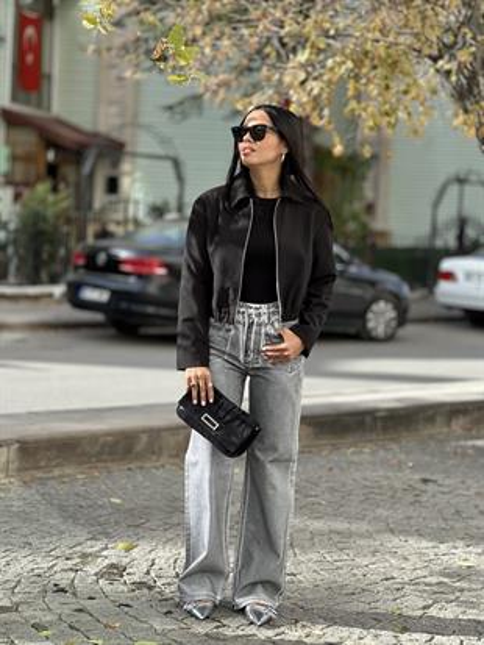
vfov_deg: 25.3
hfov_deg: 19.1
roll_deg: -3.3
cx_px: 242
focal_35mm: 77
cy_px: 322
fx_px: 1435
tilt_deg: -4.2
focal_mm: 9
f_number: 2.8
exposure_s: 1/264
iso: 25
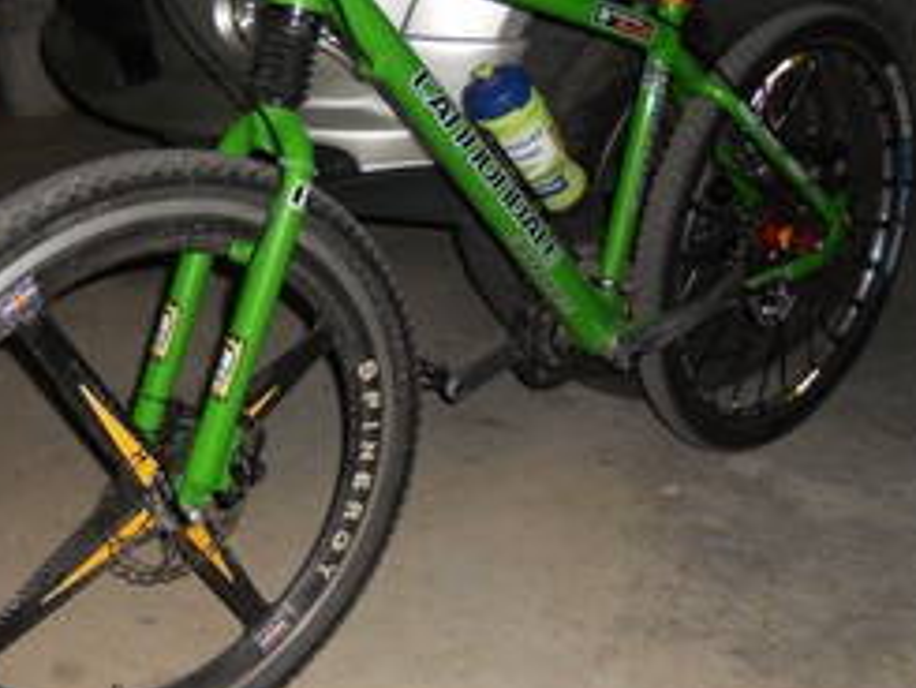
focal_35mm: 44
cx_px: 344
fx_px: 1165
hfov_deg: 42.6
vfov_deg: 32.8
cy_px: 288
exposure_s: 1/25
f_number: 3.2
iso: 200
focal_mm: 4.9
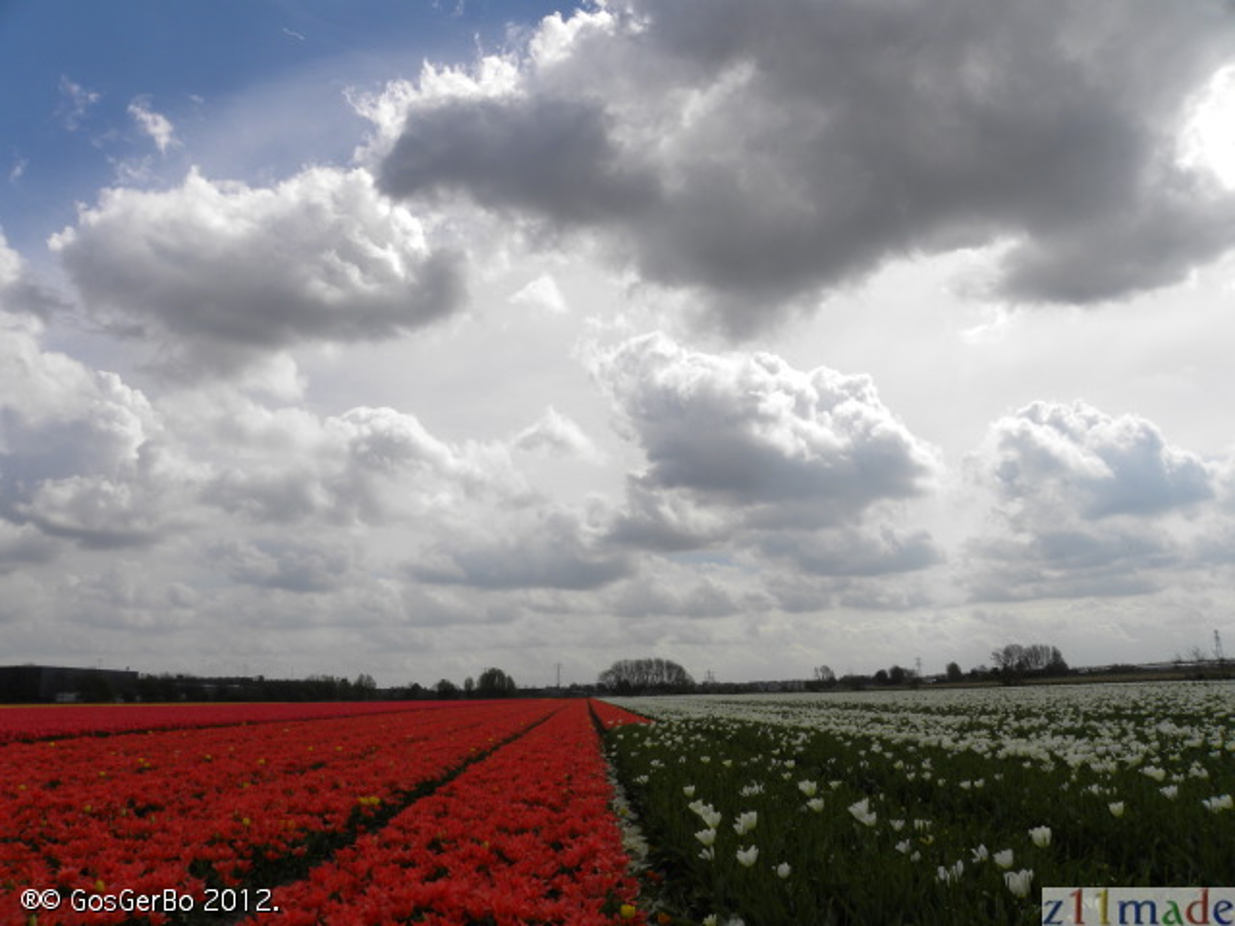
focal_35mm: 26
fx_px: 928
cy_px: 463
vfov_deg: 53.1
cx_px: 618
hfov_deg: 67.3
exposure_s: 1/479
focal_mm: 4.6
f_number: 7.1
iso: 64
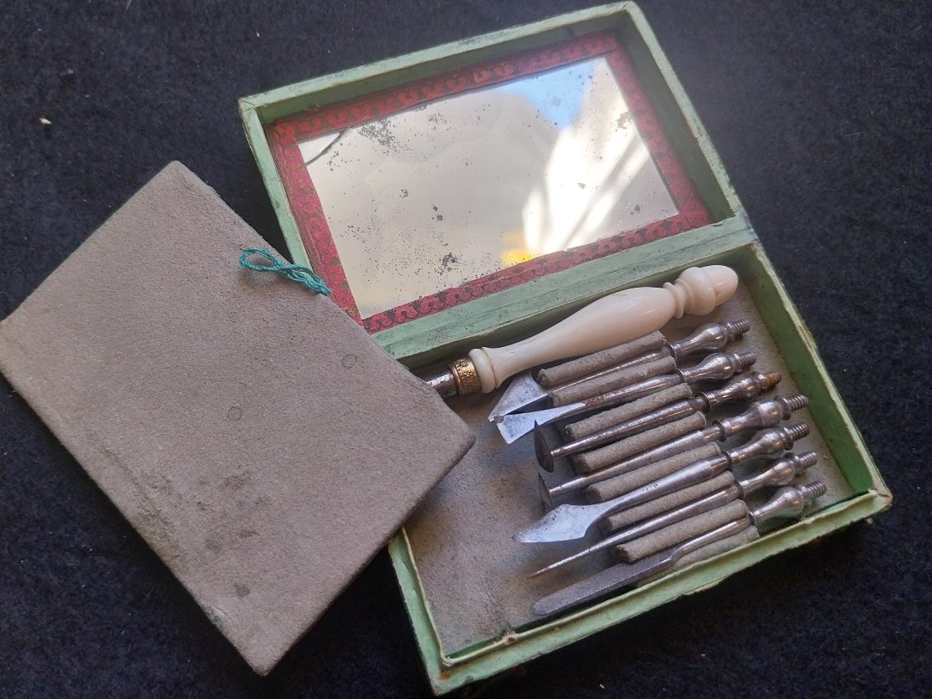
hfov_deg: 63.4
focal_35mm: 28
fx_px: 754
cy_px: 325
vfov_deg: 49.7
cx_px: 434
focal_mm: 4
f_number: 1.8
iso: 100
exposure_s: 1/50
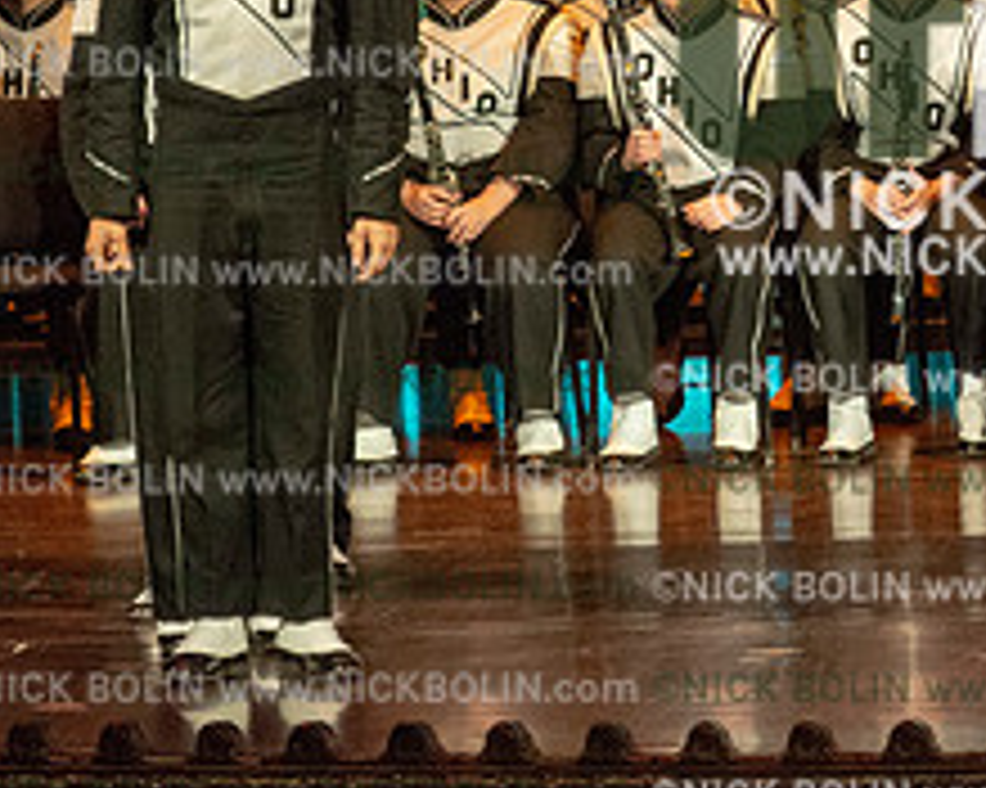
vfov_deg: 3.0
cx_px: 995
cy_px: 63
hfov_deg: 3.7
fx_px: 15226
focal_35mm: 522
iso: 8000
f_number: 5.6
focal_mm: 210
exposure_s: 1/320
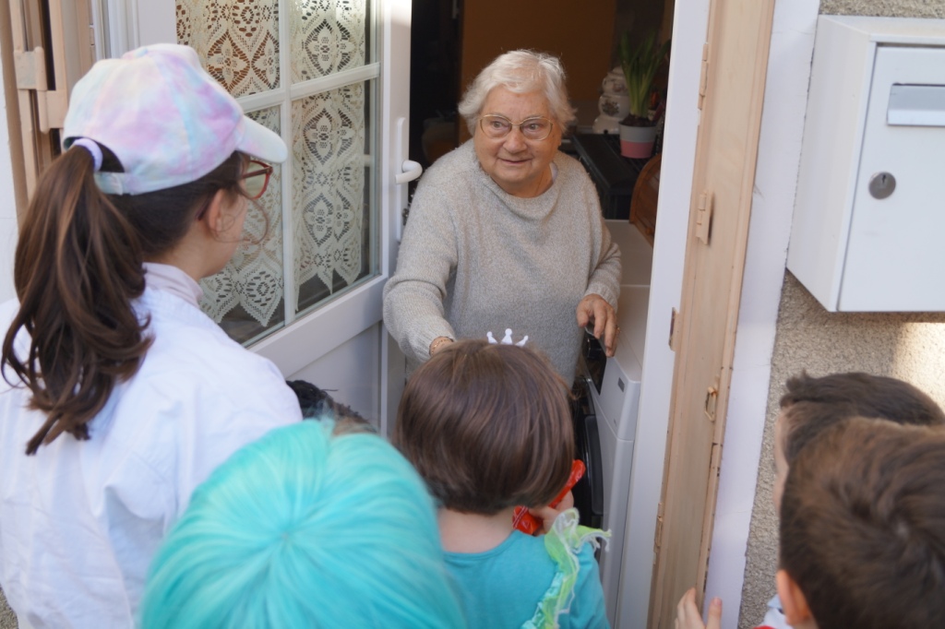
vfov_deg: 31.9
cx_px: 472
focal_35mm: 42
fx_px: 1102
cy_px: 314
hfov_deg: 46.4
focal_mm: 28
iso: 100
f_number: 4.5
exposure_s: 1/200
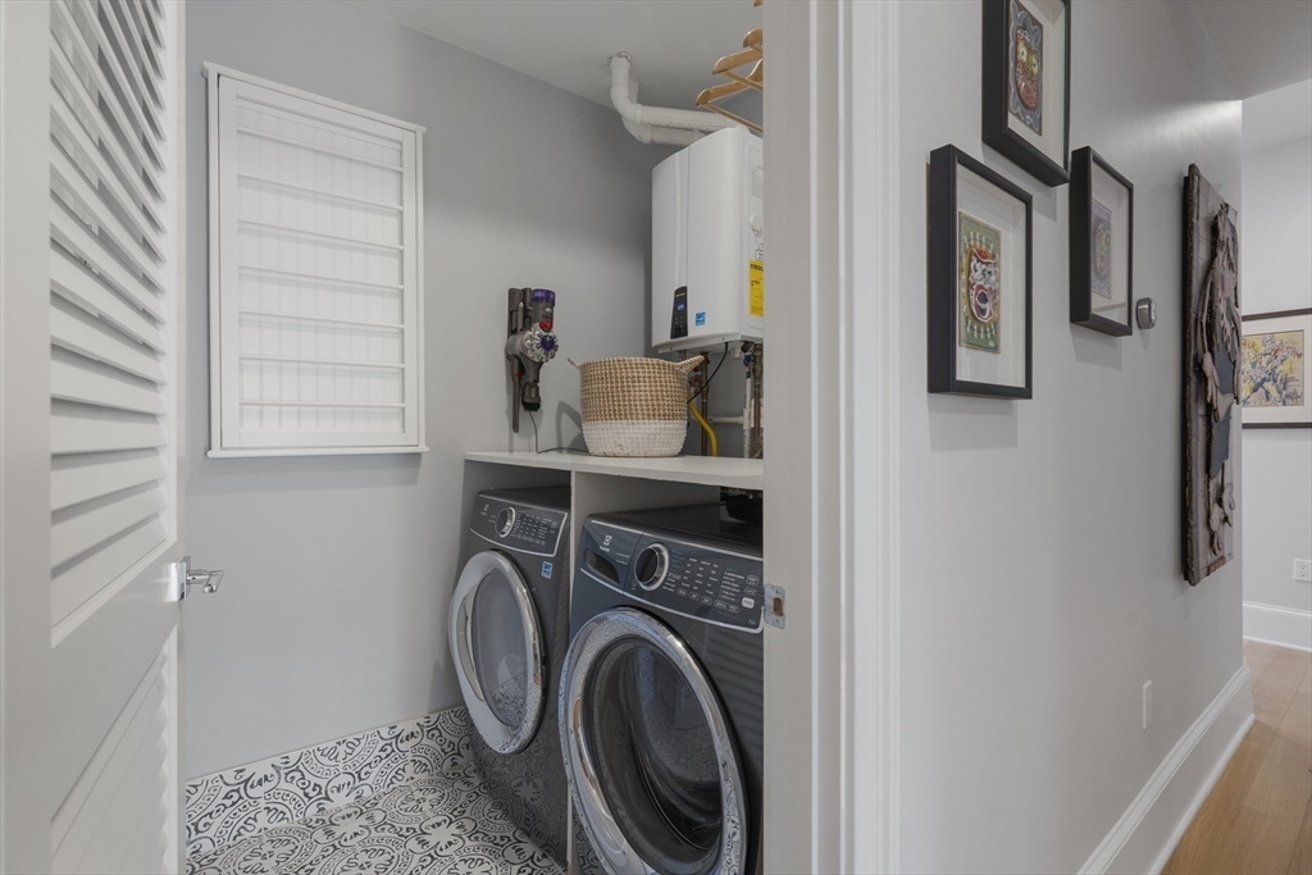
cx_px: 656
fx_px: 583
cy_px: 438
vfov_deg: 73.8
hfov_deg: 96.7
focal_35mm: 16
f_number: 8
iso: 250
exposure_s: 1/13
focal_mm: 16
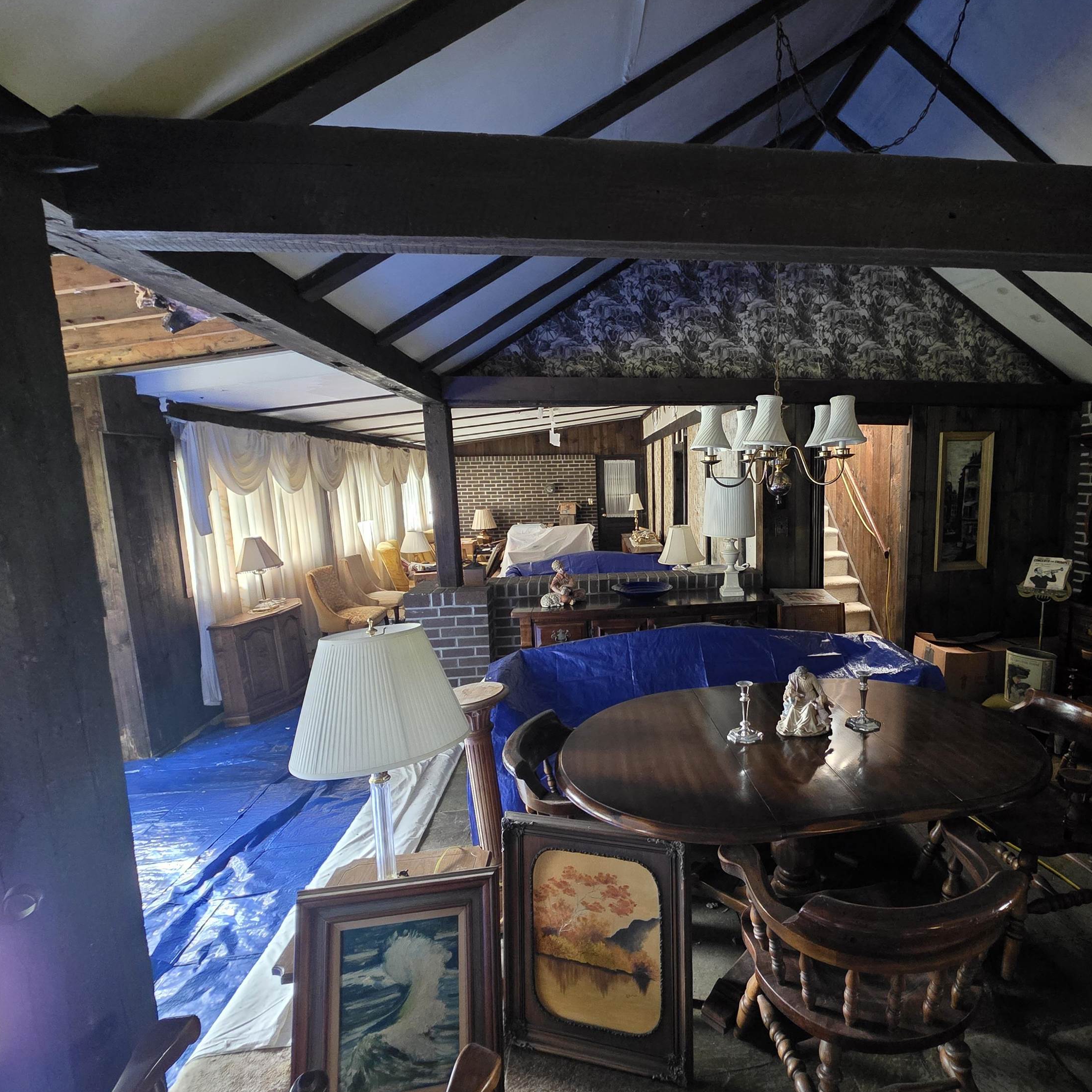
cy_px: 558
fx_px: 571
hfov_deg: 86.0
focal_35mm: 16
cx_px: 670
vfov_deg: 87.4
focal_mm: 2.2
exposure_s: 1/60
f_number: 1.9
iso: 1000
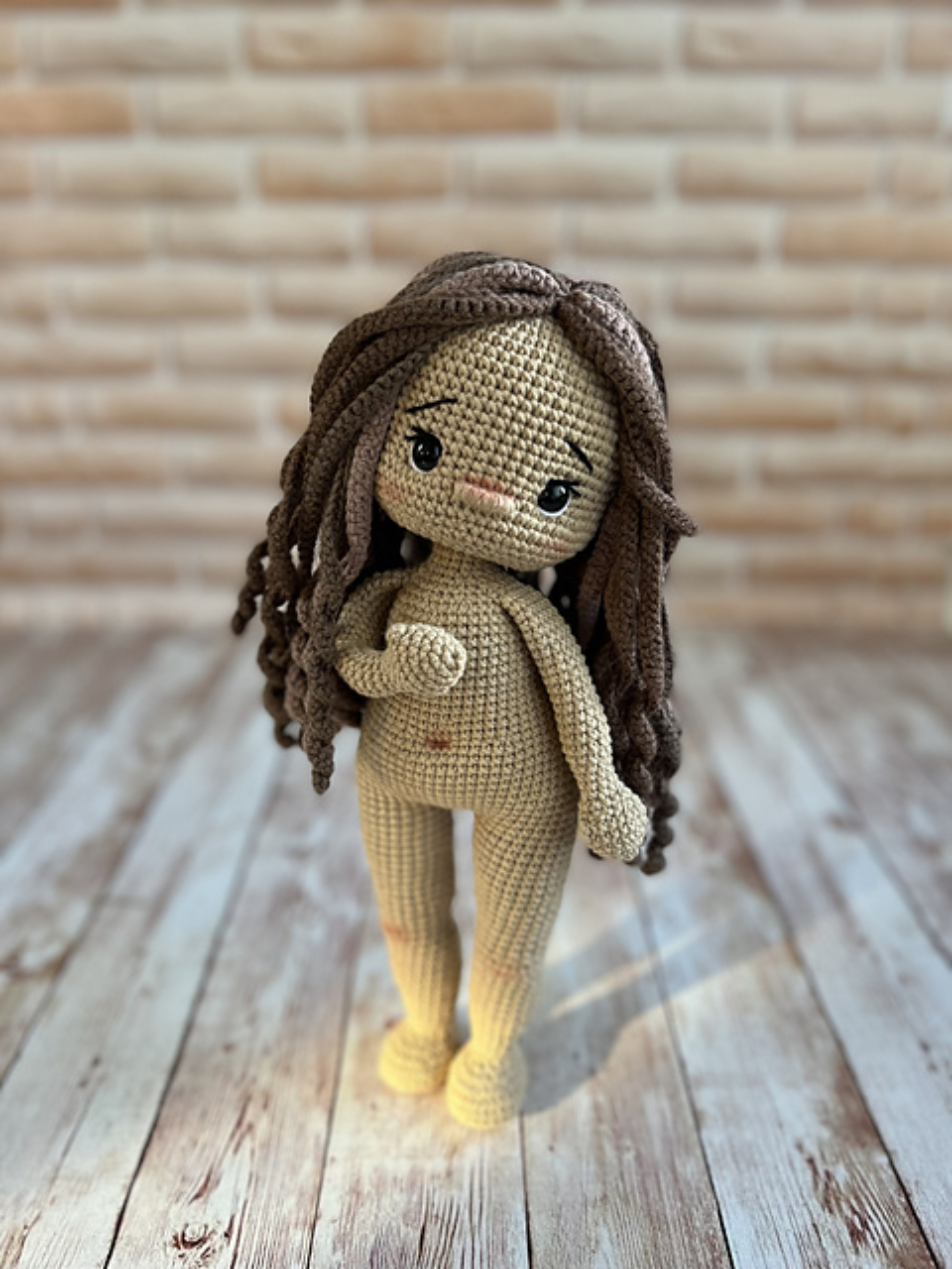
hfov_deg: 53.1
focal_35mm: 26
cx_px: 476
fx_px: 953
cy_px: 634
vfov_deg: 67.3
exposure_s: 1/108
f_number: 1.5
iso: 125
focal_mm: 5.7
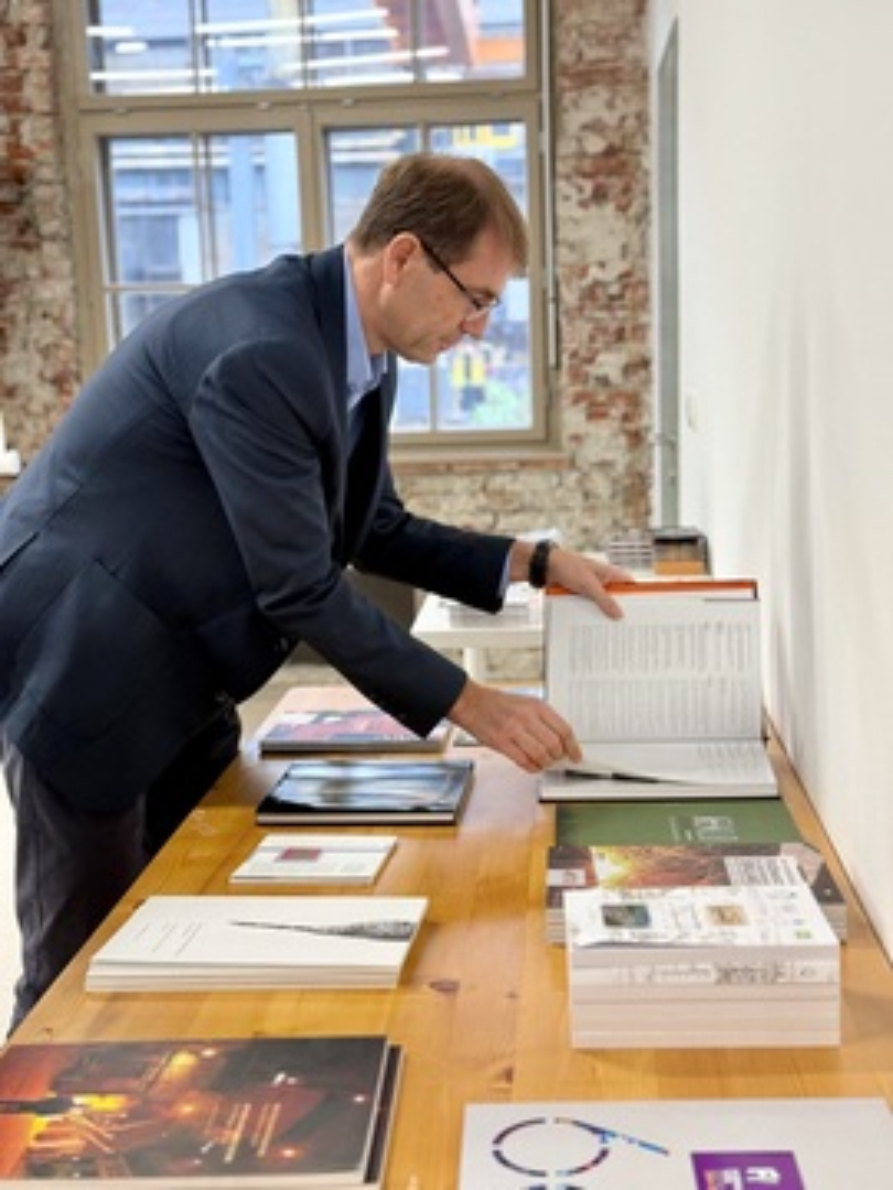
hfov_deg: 30.3
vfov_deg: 39.7
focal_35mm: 48
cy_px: 595
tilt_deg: -8.6
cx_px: 446
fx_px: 1651
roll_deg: +1.4
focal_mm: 6.76
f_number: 1.78
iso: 80
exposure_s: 1/60
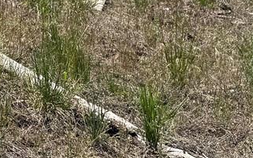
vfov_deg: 10.1
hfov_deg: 16.0
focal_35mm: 125
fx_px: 862
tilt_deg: -5.8
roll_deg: +1.9
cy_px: -101
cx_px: -60
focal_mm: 6.76
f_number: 1.78
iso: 80
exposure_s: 1/3759
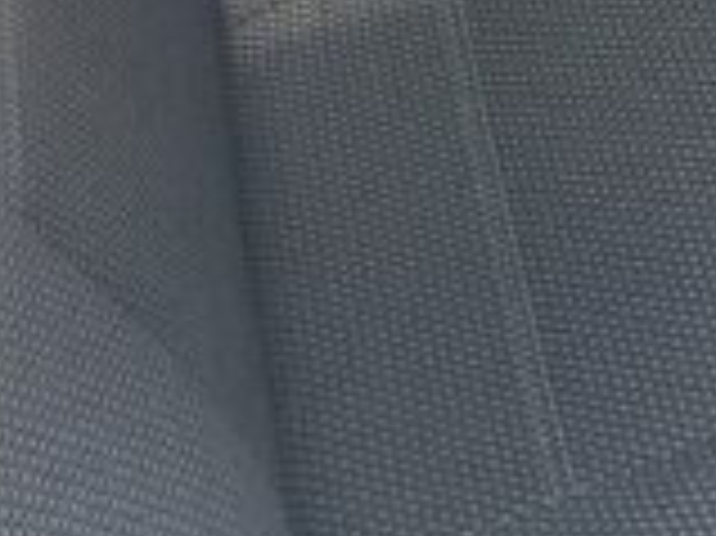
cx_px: 896
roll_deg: +1.4
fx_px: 2398
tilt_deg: -33.2
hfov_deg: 16.2
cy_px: -408
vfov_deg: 11.8
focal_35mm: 116
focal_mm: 3.99
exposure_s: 1/114
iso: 20
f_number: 1.8
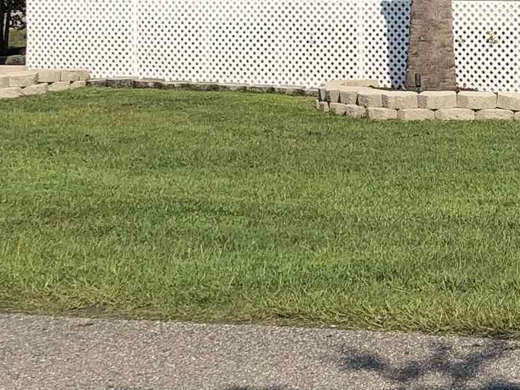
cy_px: -46
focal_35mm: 118
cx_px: 540
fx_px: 1773
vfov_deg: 12.3
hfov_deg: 16.3
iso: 20
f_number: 1.8
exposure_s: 1/2525
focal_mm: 3.99
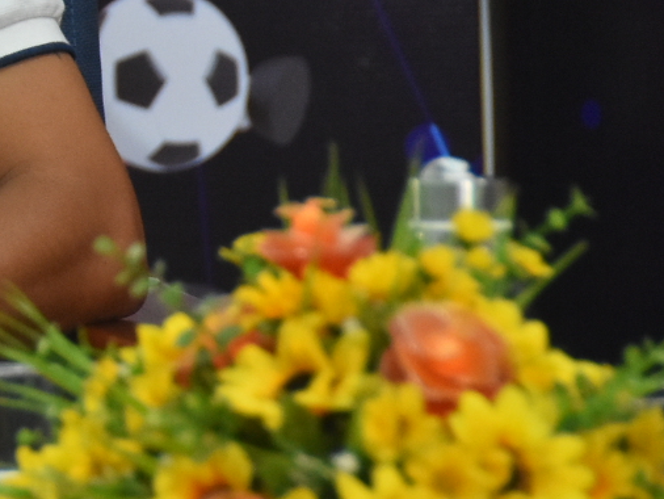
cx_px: -381
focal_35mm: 692
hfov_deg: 2.9
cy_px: -189
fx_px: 13280
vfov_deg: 2.1
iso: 2000
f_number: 7.1
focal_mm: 150
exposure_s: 1/100
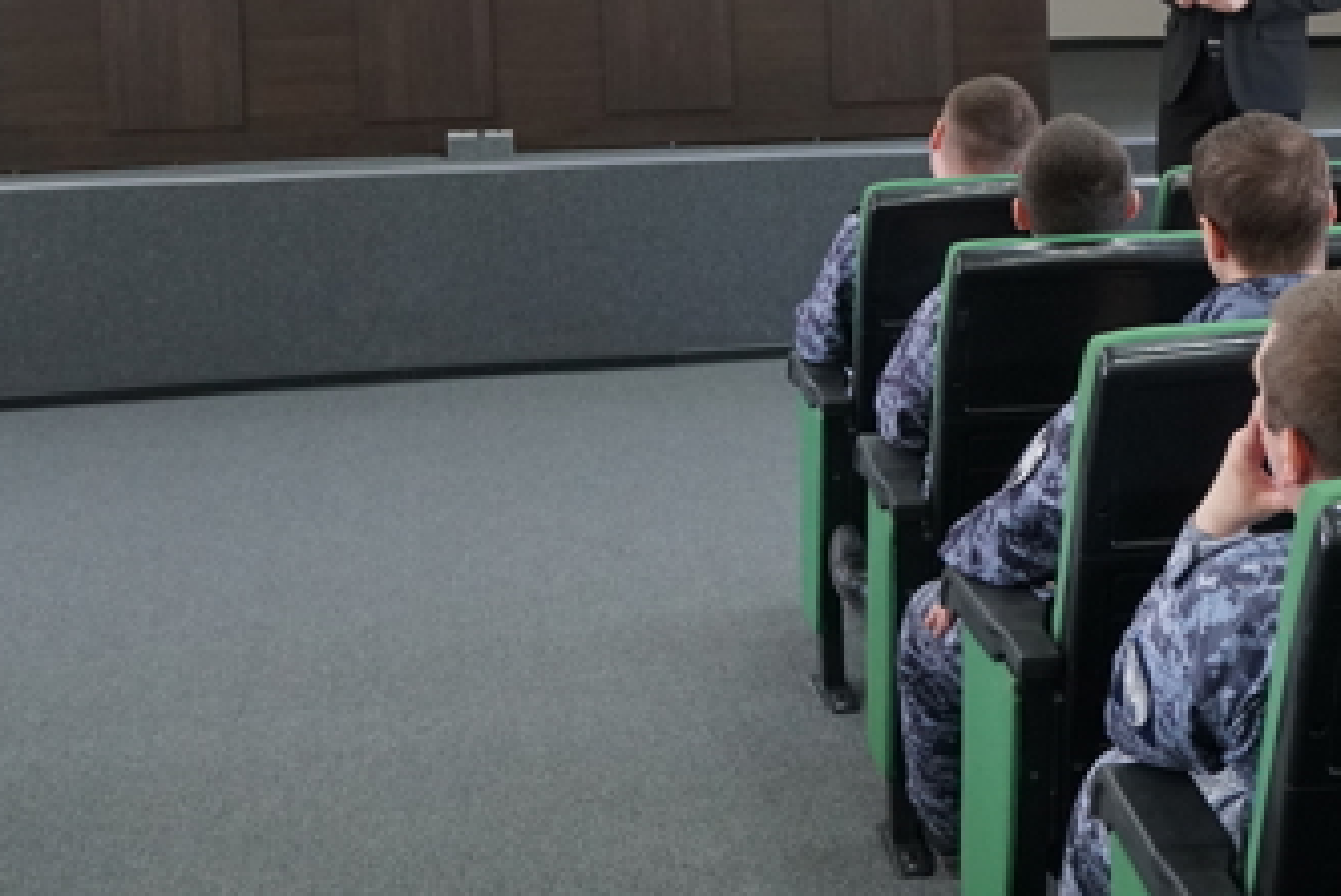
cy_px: 97
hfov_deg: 22.4
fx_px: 3281
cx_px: 1276
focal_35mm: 88
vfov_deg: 15.4
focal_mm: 26
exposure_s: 1/160
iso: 1250
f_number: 4
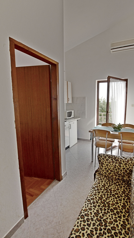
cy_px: 119
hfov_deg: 61.8
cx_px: 80
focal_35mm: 18
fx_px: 111
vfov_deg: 94.2
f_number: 6.3
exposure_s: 1/200
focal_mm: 11
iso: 320
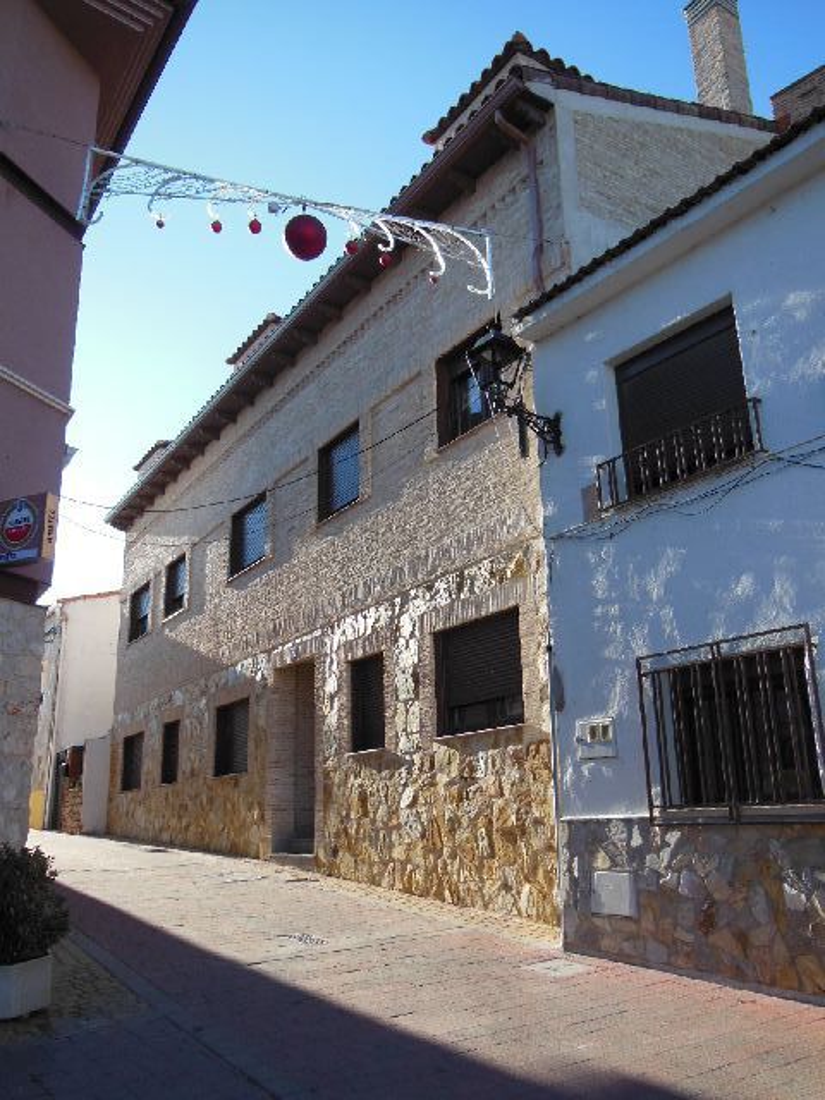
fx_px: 922
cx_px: 412
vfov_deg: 61.7
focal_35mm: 29
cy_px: 550
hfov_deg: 48.2
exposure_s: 1/500
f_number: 3.7
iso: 125
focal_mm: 5.2
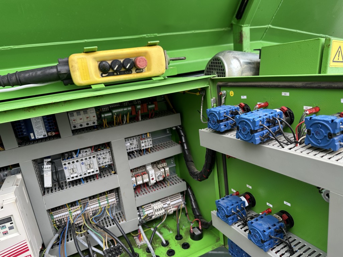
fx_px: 238
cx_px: 172
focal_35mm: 24
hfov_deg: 71.6
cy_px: 128
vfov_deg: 56.8
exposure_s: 1/129
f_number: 1.78
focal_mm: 6.86
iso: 64
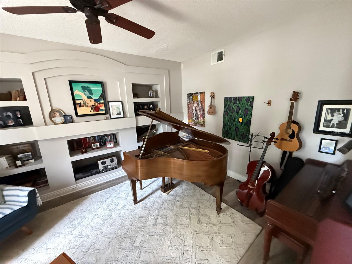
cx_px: 176
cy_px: 132
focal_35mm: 14
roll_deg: +2.2
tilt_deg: -12.3
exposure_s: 1/60
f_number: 2.2
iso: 1250
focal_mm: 2.22
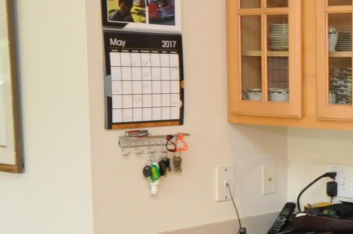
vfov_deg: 16.3
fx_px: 813
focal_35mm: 83
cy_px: 190
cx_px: 390
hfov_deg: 23.0
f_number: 5.6
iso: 800
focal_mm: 12
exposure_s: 1/25
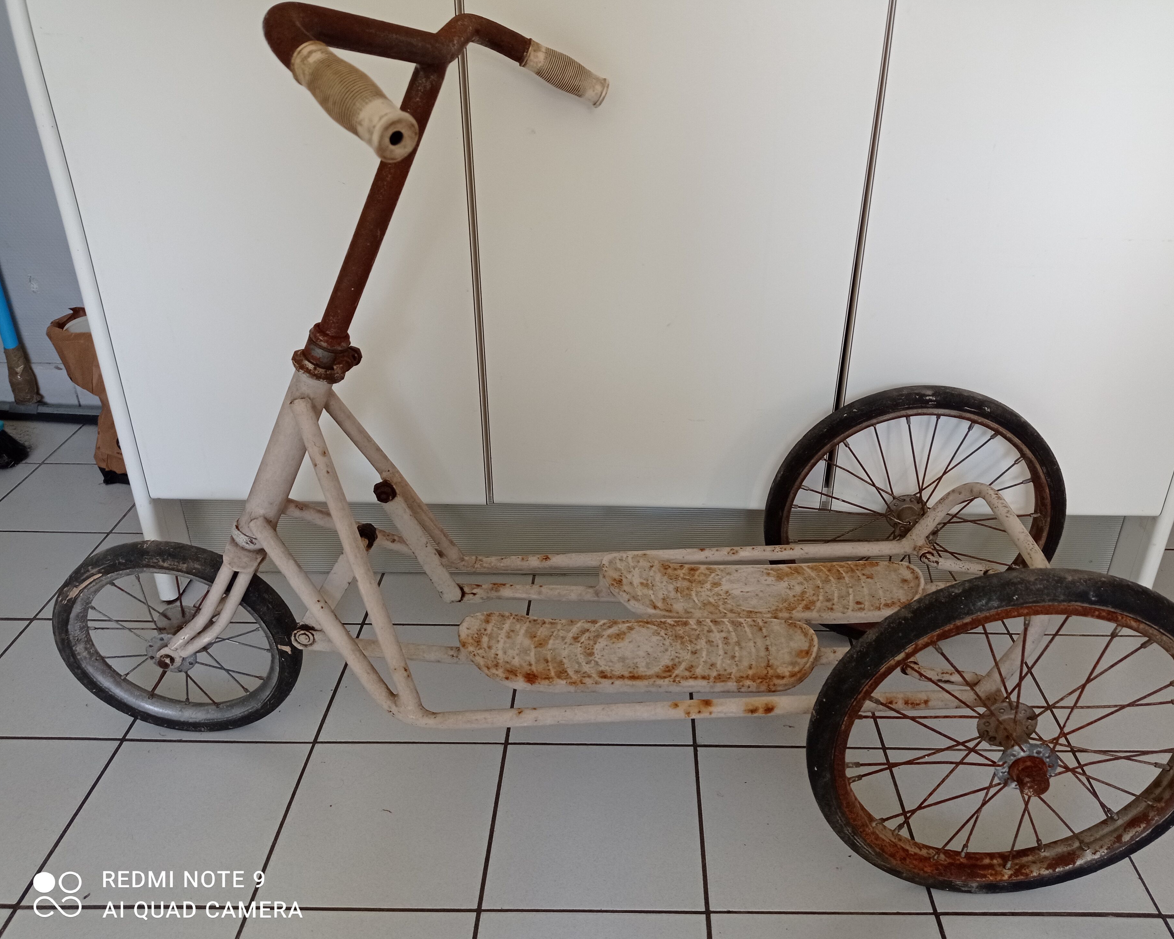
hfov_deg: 58.7
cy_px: 478
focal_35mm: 30
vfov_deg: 48.5
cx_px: 637
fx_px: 1042
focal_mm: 4.74
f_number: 1.79
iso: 146
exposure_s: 1/100
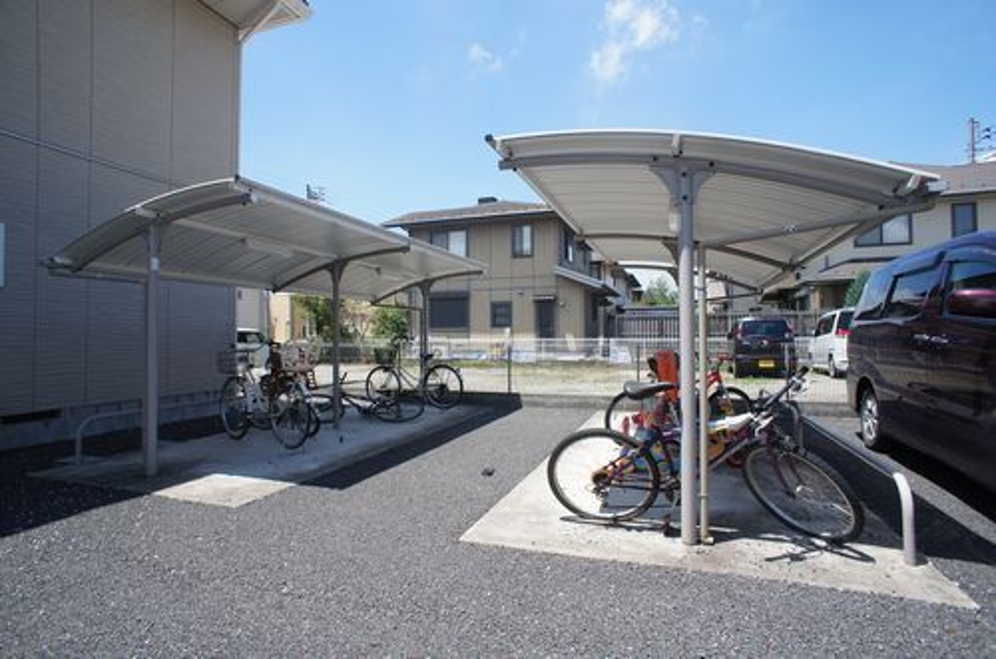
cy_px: 330
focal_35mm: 24
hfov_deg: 73.9
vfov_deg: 52.9
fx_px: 663
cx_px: 498
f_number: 8
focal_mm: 16
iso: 200
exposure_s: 1/400
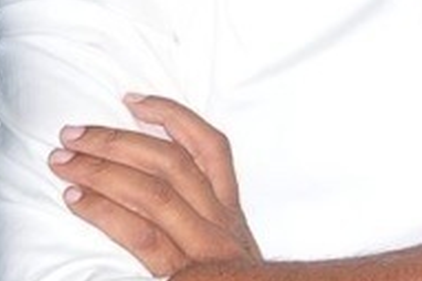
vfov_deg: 1.9
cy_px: -138
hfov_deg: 2.9
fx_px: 8258
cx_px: -102
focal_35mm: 705
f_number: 8
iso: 500
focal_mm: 75
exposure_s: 1/125
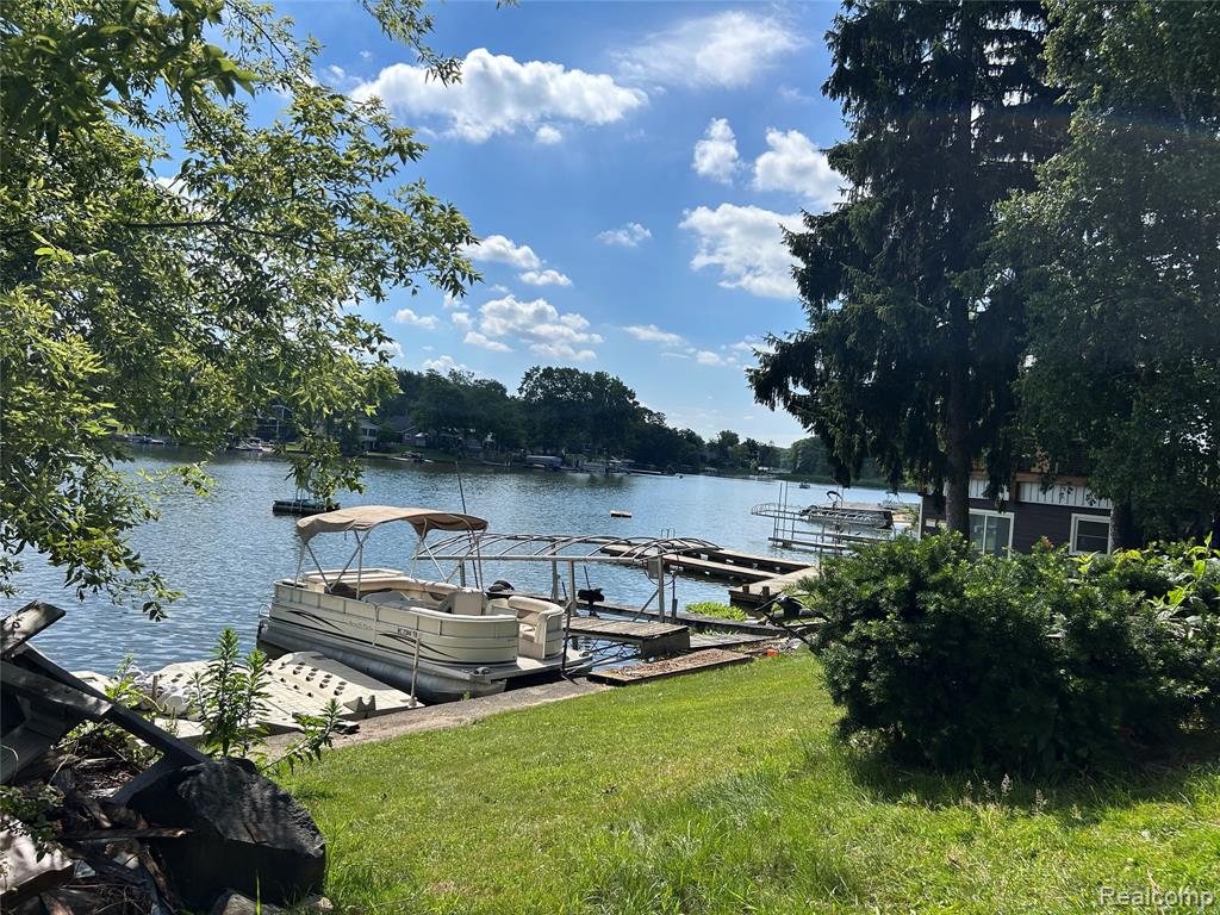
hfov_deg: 67.3
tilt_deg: -1.2
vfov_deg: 53.1
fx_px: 916
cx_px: 610
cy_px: 458
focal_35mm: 26
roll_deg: -5.5
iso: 50
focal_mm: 5.7
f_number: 1.5
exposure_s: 1/5882
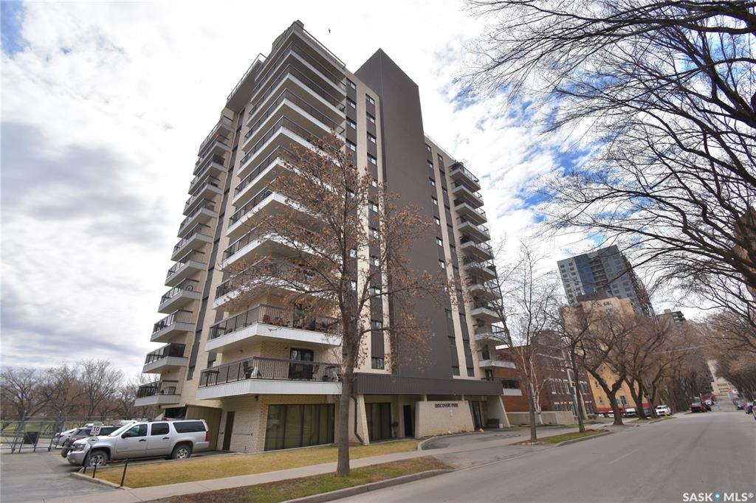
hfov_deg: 100.4
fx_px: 315
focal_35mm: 15
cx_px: 378
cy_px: 252
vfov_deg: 77.3
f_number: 8
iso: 125
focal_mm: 10
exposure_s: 1/500
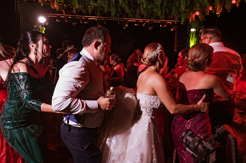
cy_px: 82
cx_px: 123
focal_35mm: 25
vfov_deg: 51.2
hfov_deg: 71.5
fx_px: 171
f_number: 6.3
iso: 2000
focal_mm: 25
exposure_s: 1/60
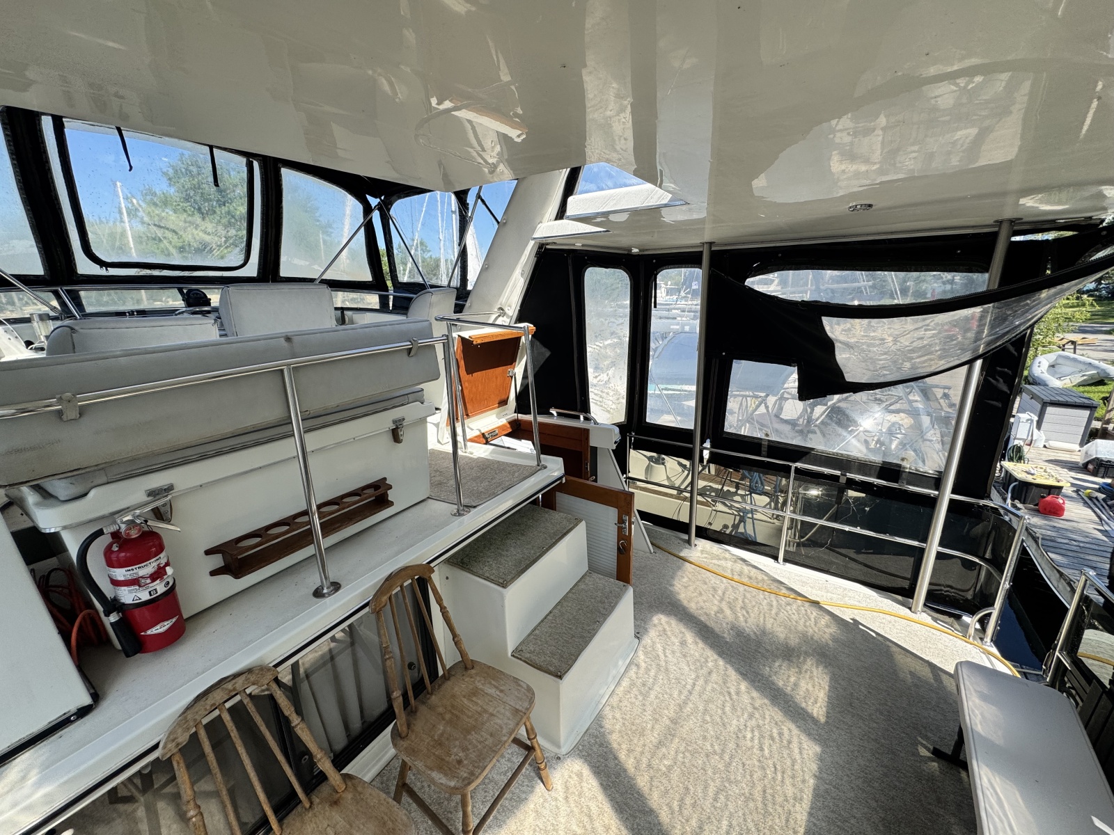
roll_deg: +1.2
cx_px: 557
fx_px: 451
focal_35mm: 14
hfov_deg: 102.1
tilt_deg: -15.4
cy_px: 418
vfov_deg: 85.7
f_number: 2.2
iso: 50
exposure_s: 1/849
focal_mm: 2.22
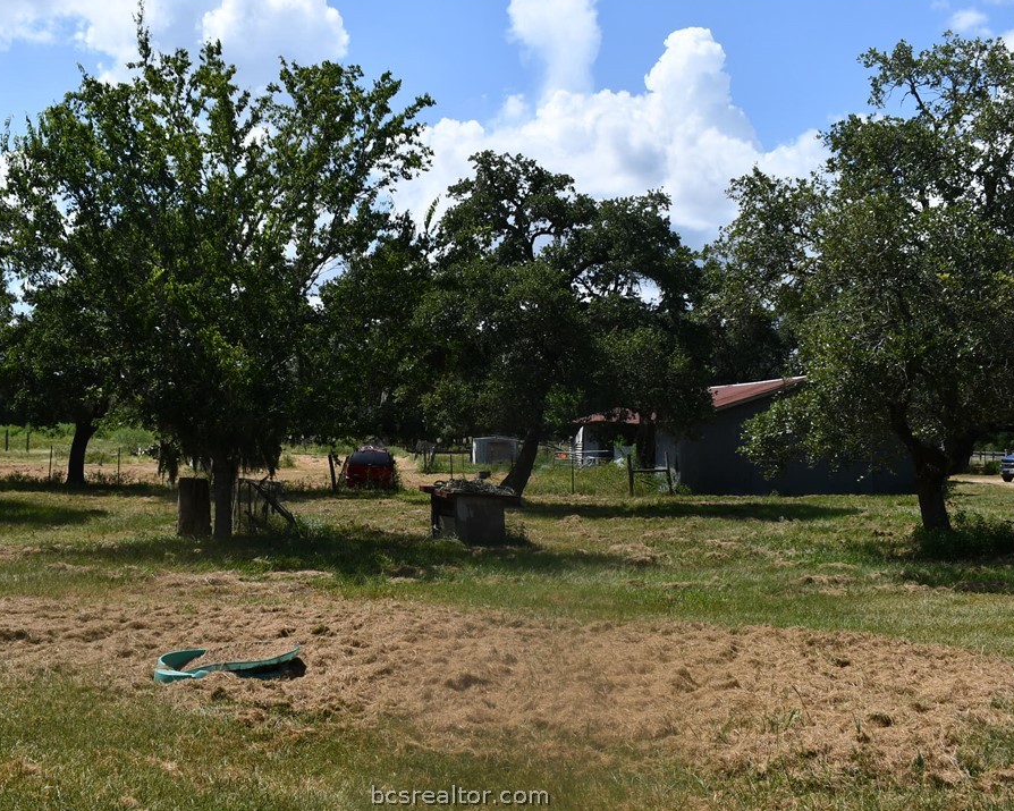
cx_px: 460
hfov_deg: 44.7
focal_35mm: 41
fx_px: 1230
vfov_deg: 36.5
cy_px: 402
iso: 100
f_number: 9
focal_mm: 18
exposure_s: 1/320
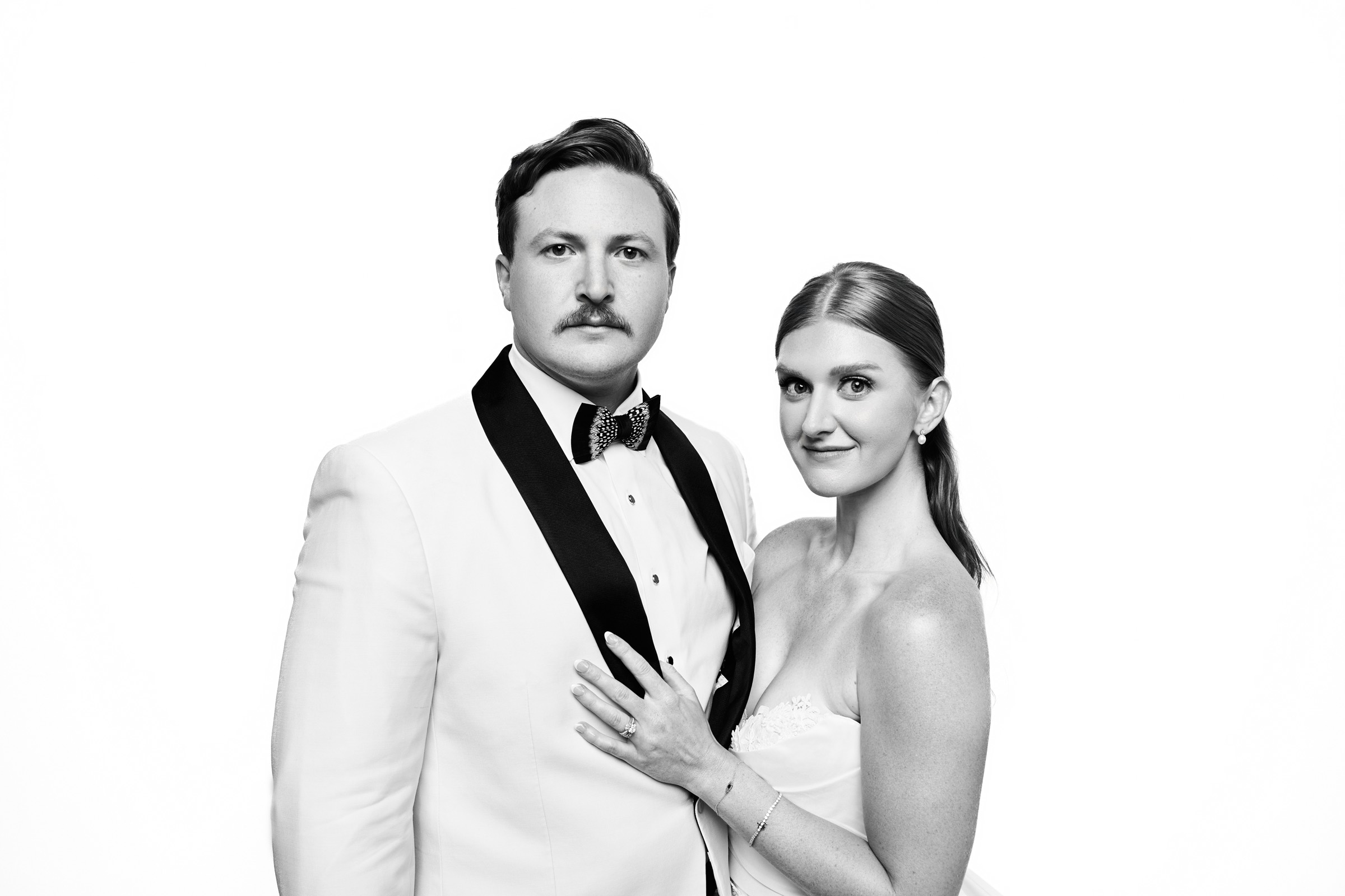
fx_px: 1102
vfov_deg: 44.3
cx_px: 672
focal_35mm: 30
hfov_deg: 62.8
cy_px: 448
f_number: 7.1
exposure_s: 1/250
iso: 320
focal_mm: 29.5
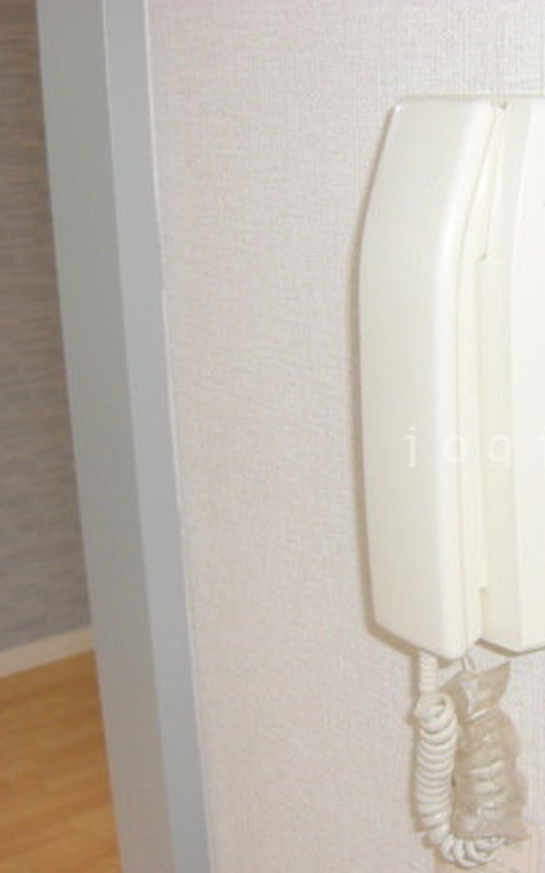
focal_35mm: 55
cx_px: 528
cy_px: 445
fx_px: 1307
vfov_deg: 36.9
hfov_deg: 22.7
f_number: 2.8
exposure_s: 1/60
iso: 100
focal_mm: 7.9
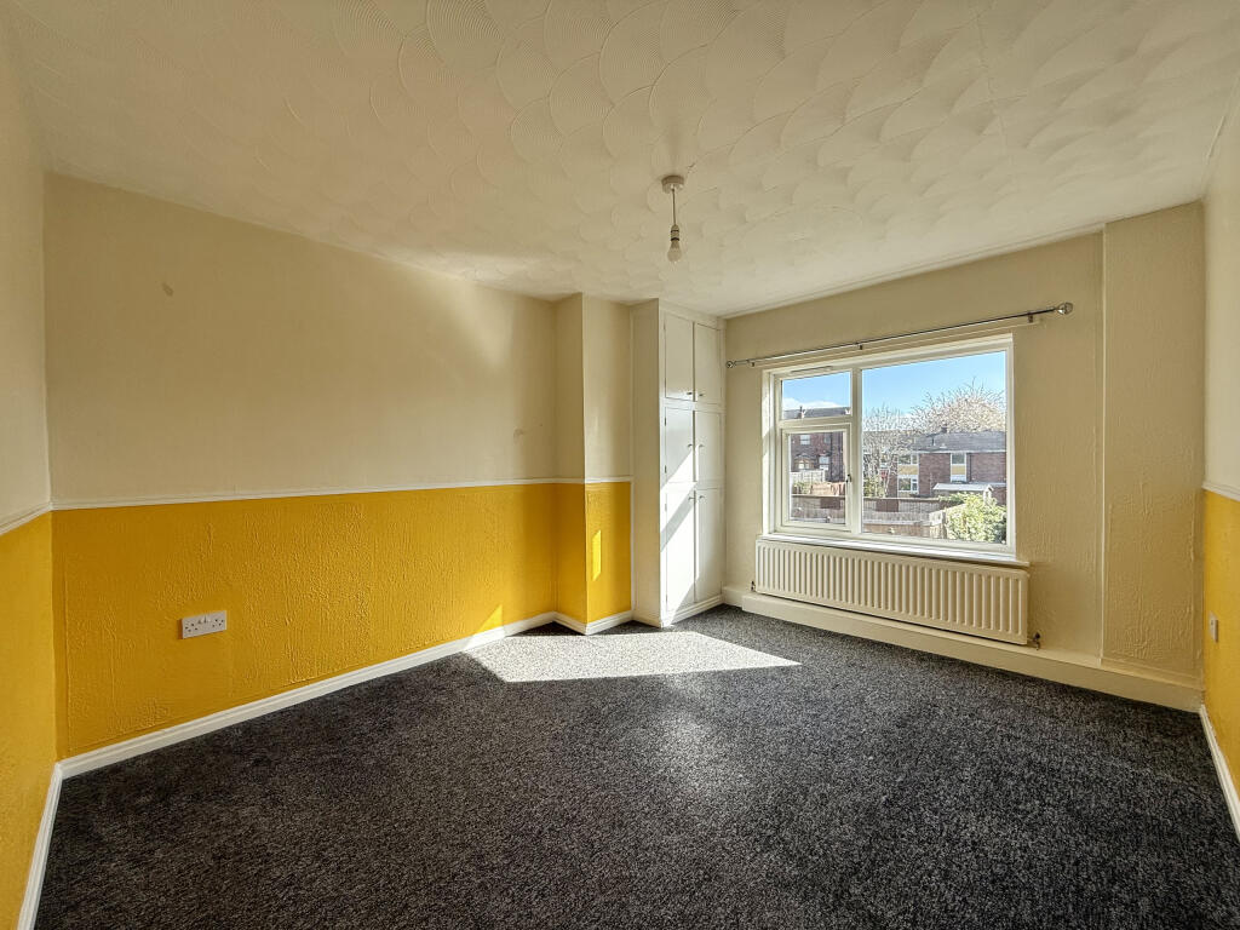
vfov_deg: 85.7
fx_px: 502
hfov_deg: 102.1
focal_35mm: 14
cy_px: 465
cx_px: 620
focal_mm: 2.22
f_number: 2.2
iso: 64
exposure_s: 1/625
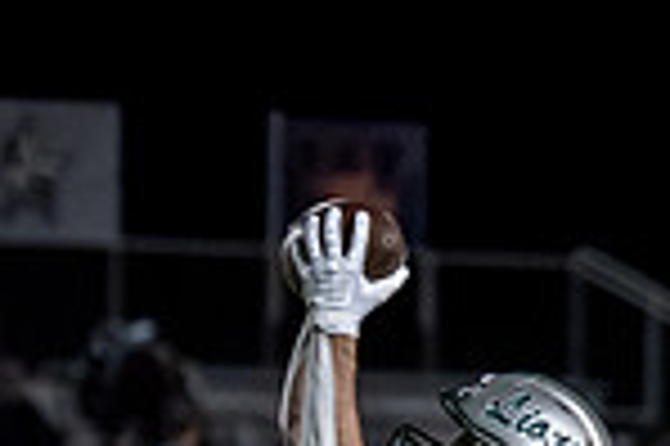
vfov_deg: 2.0
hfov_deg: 3.1
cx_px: 496
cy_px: 700
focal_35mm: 675
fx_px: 12549
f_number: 2.8
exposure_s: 1/1000
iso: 3200
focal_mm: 119
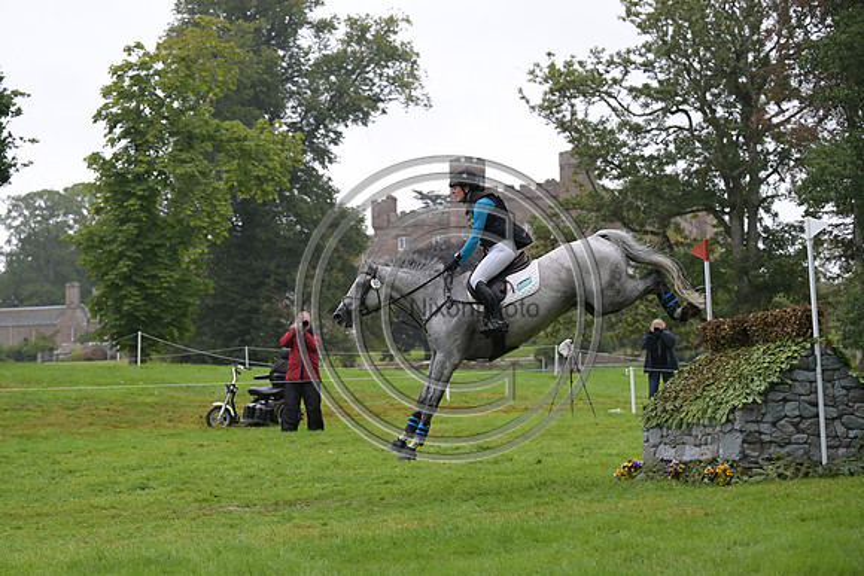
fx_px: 1968
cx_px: 432
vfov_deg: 16.7
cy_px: 288
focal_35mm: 82
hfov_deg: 24.8
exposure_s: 1/1250
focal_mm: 82
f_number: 4
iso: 1100
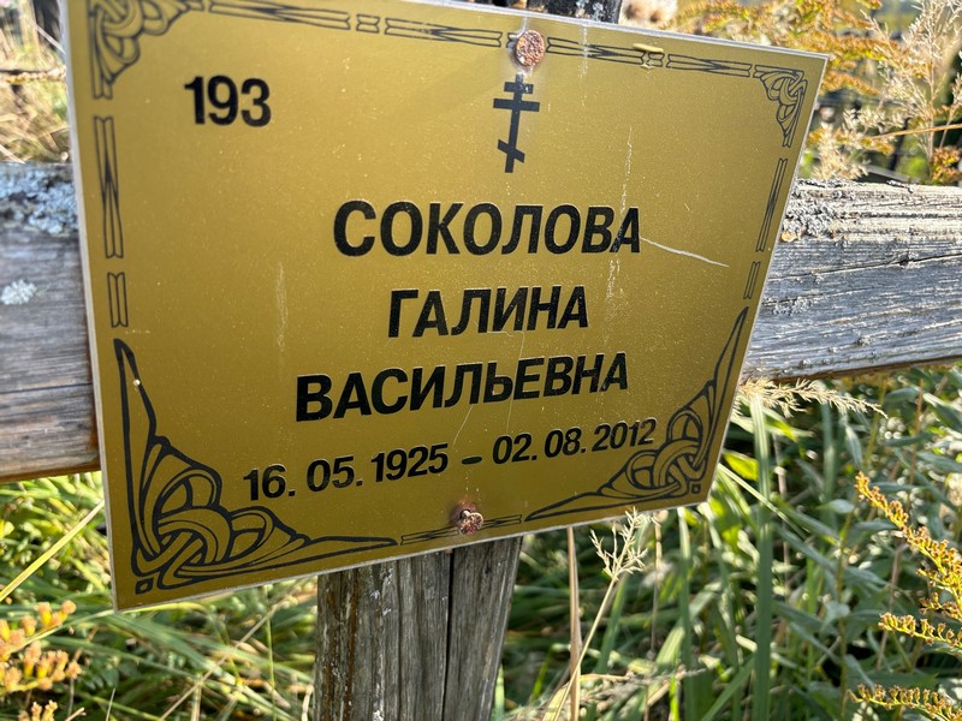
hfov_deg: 67.3
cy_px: 360
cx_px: 481
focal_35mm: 26
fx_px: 723
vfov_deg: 53.1
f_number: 1.6
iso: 50
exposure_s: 1/477
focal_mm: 5.96
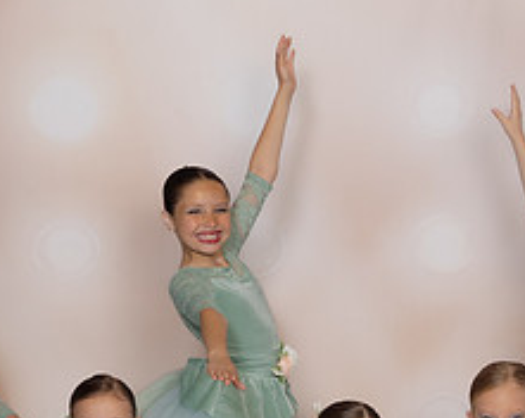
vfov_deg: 12.6
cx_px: 400
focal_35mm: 120
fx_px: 1861
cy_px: 429
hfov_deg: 16.0
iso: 200
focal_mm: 35
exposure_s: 1/200
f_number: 4.5
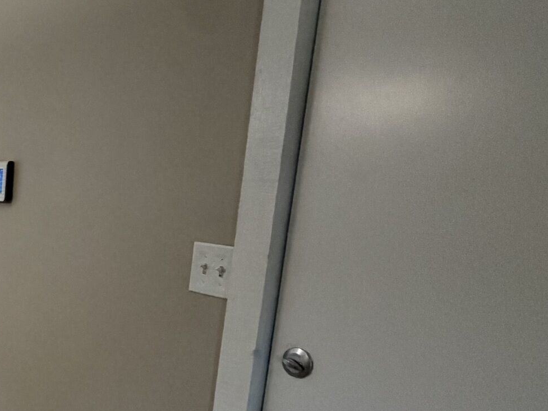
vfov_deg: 32.4
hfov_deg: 27.5
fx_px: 697
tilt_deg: -10.0
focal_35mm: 44
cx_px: -294
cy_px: 292
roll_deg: +0.5
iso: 320
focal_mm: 2.22
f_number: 2.2
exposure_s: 1/120
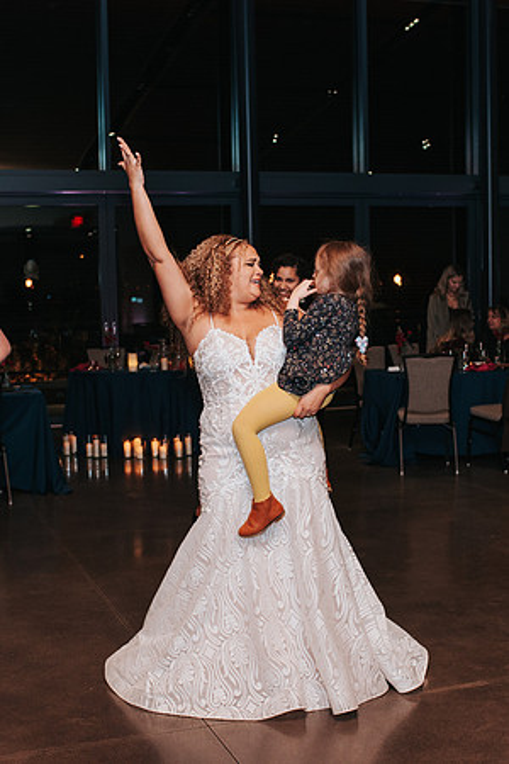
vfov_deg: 37.9
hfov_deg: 25.8
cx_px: 246
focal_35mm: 52
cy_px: 382
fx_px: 1112
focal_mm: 35
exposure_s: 1/200
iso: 1000
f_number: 2.8
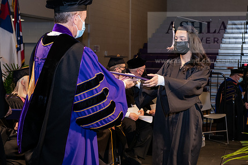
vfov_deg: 19.2
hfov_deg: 28.4
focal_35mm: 71
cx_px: 133
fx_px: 489
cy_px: 71
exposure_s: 1/200
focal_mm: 62
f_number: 6.3
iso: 1600
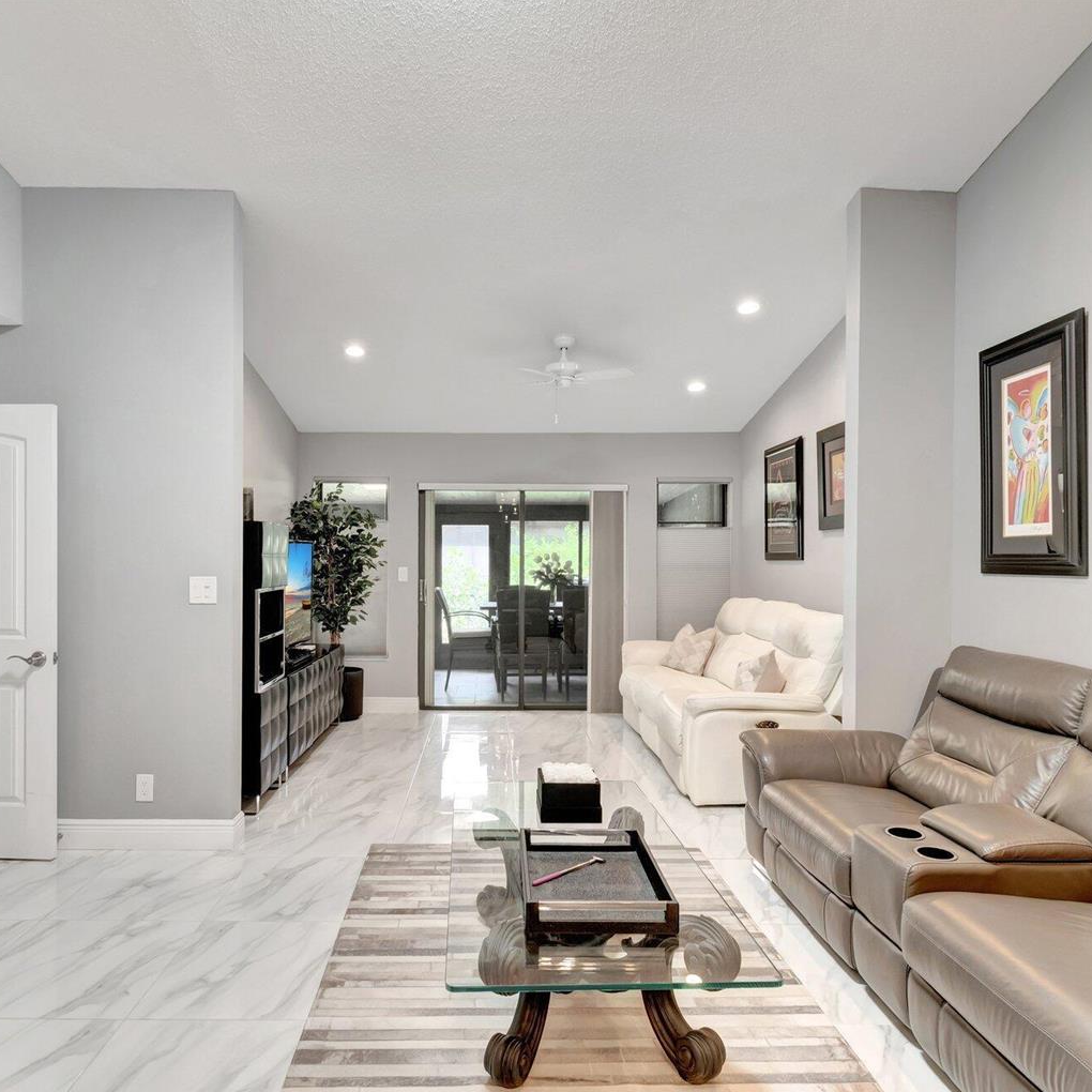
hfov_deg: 74.7
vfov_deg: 74.8
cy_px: 566
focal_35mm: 20
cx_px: 499
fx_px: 714
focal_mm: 10
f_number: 8
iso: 1000
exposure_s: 1/10
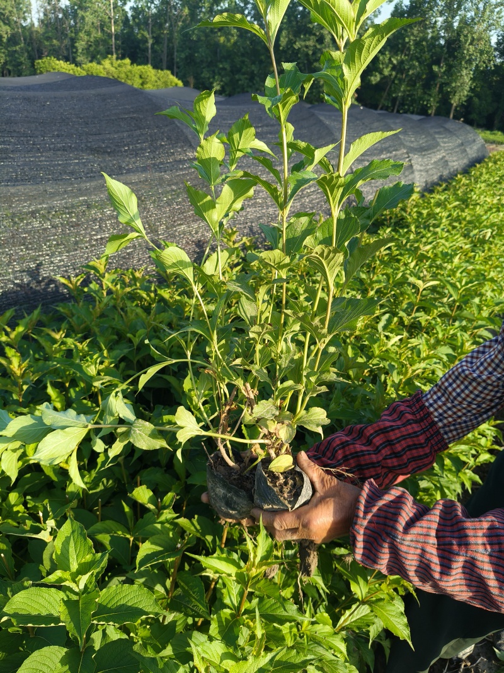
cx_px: 252
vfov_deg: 67.3
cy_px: 336
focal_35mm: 26
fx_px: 505
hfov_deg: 53.1
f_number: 1.8
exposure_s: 1/872
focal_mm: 4.84
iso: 80
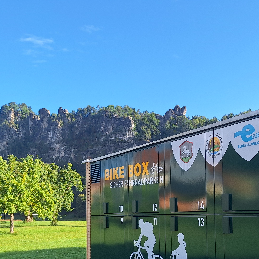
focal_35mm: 42
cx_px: 170
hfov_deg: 39.6
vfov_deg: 38.9
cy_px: 198
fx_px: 356
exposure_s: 1/1255
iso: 40
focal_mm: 5.54
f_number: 1.8
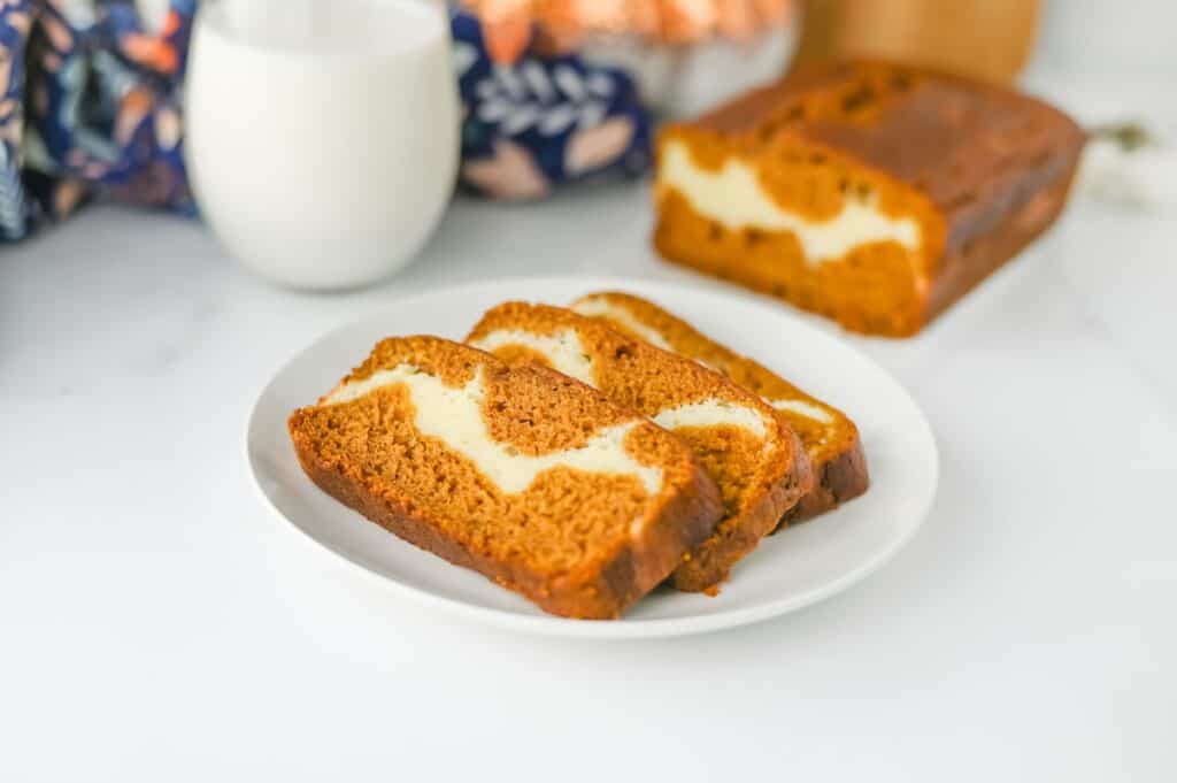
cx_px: 588
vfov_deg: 26.9
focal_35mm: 50
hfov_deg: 39.6
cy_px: 392
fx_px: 1633
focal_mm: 50
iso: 125
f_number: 3.2
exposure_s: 1/200
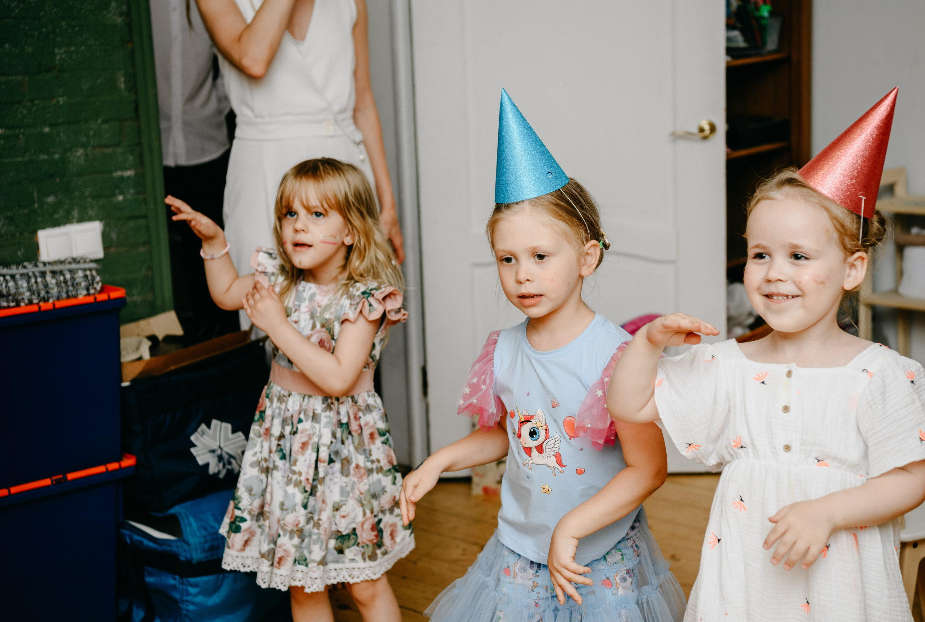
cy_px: 312
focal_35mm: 71
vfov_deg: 19.4
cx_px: 504
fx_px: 1821
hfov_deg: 28.5
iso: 125
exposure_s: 1/160
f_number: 4
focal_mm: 65
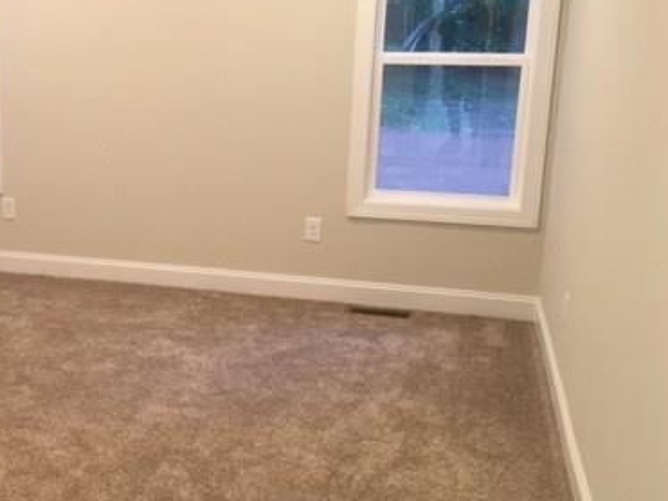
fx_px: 965
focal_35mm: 50
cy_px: 241
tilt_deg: -12.7
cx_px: 128
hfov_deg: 36.8
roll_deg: +0.2
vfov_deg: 29.1
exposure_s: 1/30
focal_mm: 4.15
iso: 100
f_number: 2.2
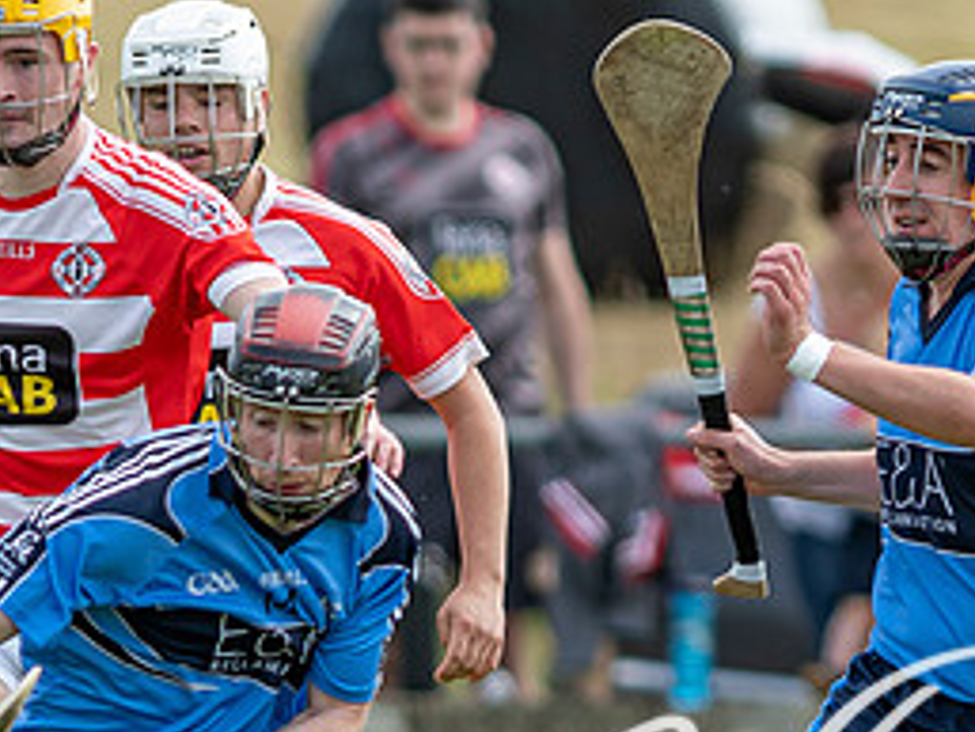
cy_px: 866
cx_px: 325
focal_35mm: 1506
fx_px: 42438
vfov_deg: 1.0
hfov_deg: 1.3
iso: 125
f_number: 2.8
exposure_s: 1/1600
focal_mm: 300
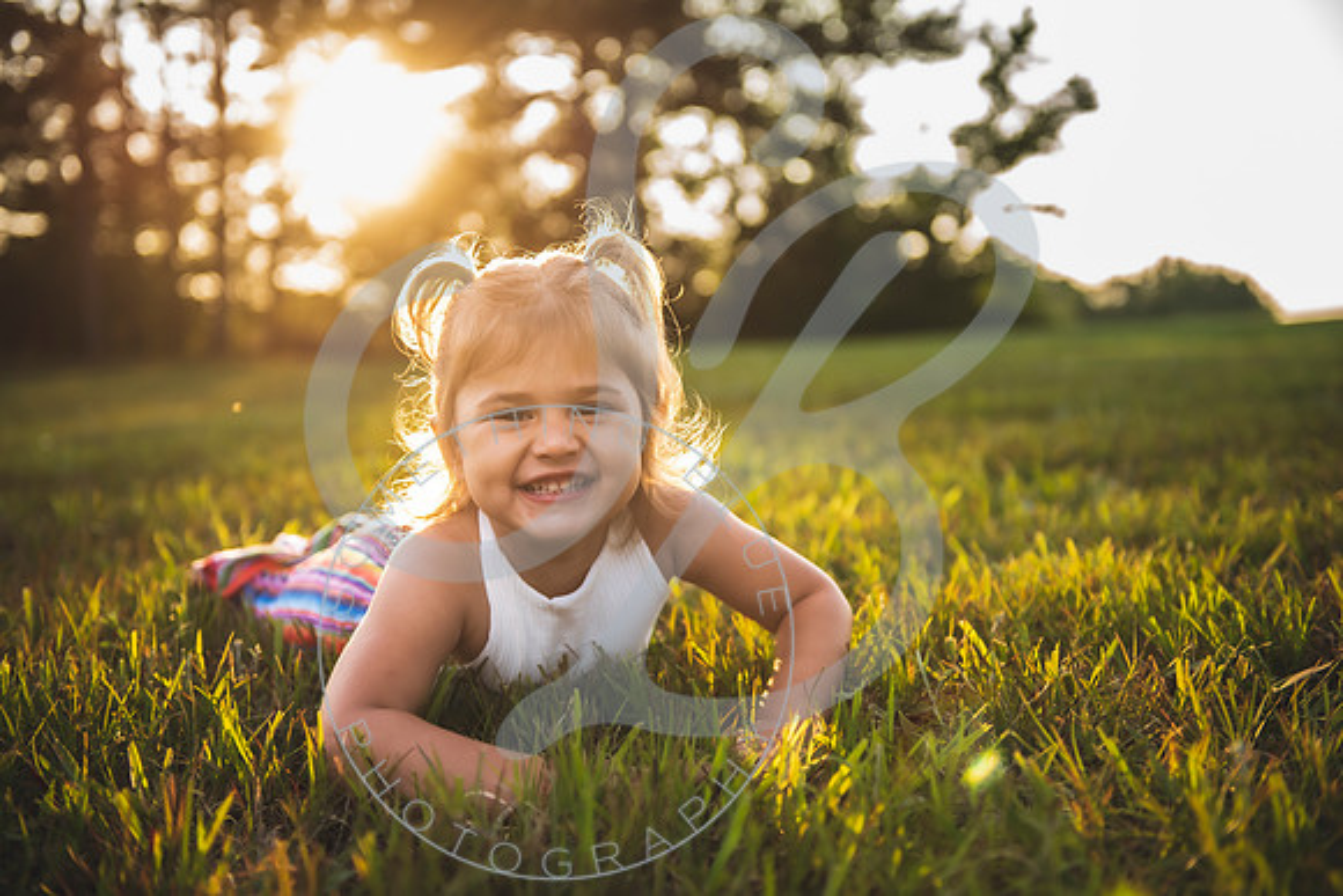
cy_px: 448
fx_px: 1791
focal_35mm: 48
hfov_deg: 41.1
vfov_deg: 28.1
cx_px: 672
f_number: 2.8
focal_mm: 48
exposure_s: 1/200
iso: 100
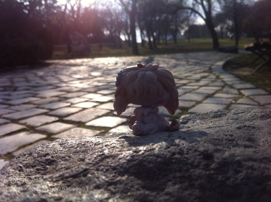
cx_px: 136
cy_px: 101
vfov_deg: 40.6
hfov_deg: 52.7
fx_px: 274
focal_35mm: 35
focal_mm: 3.85
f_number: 2.8
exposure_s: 1/943
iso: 80
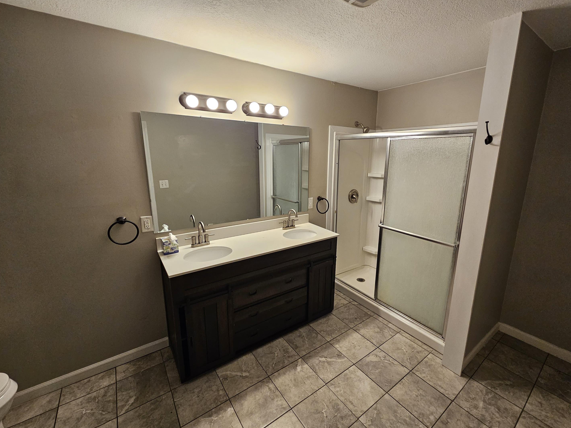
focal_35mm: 14
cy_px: 212
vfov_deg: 85.7
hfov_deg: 102.0
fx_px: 231
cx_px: 302
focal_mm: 2.2
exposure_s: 1/60
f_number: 2.2
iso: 250
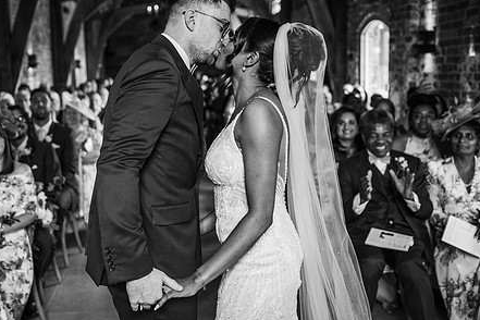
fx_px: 613
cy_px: 124
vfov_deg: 29.2
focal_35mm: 46
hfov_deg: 42.4
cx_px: 180
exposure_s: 1/200
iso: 800
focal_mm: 35
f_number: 2.2
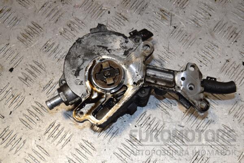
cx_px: 122
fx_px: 386
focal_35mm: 57
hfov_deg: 35.1
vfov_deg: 23.8
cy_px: 82
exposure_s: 1/200
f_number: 8
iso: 800
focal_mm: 38
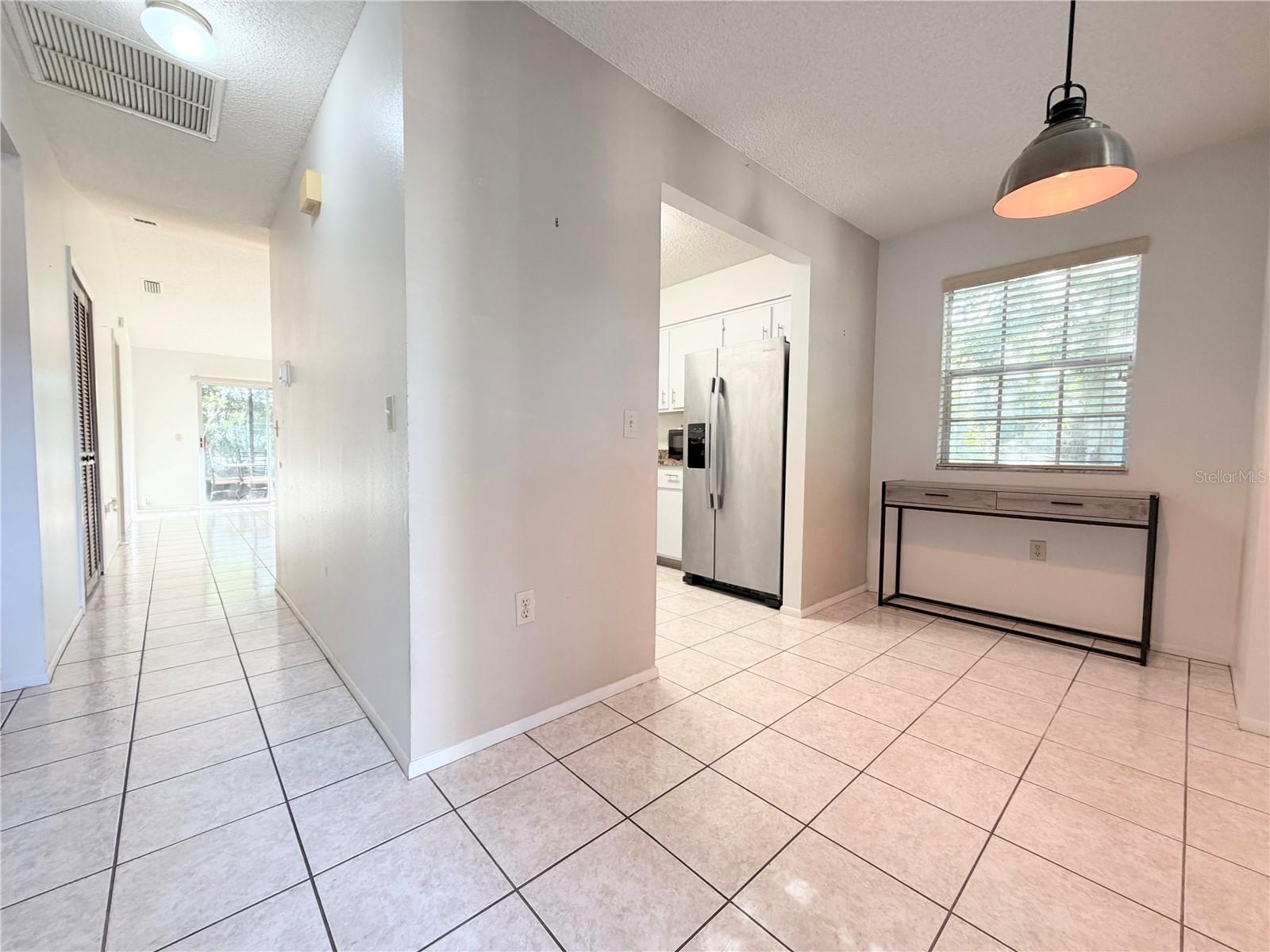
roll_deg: -0.6
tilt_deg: -2.5
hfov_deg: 102.1
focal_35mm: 14
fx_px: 514
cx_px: 635
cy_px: 476
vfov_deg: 85.7
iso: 160
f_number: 2.2
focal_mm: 2.22
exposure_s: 1/60
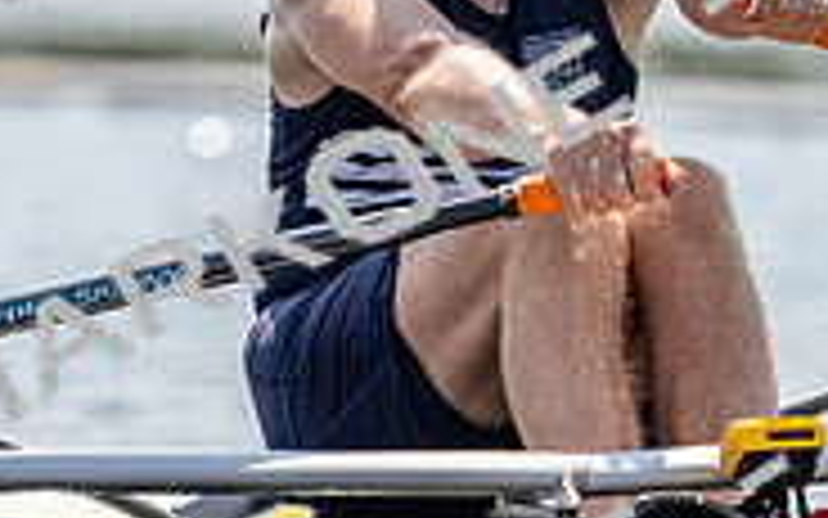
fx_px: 32765
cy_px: 20
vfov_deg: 0.9
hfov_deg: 1.4
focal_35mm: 1452
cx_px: 500
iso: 200
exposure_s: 1/1600
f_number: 6.3
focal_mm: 452
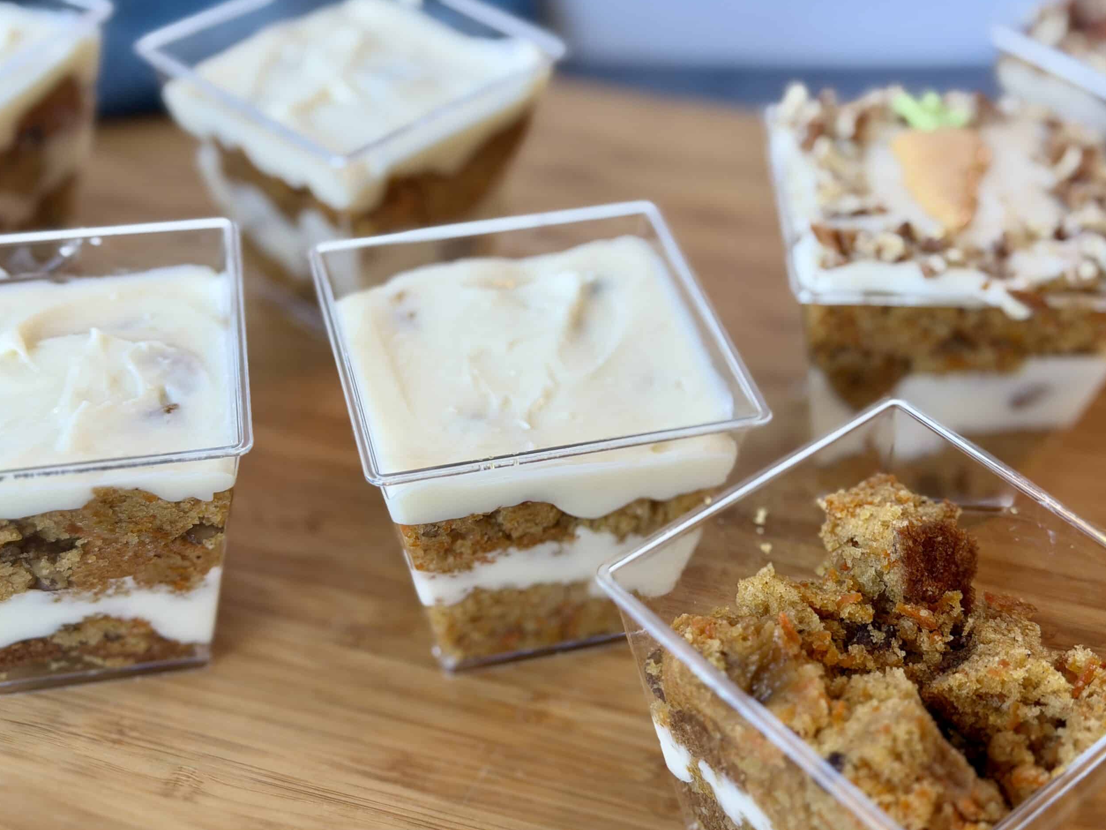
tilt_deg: -40.7
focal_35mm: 49
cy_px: 419
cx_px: 562
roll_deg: -1.5
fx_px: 1566
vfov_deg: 29.7
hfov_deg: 38.9
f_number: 1.78
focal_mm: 6.76
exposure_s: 1/121
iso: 100
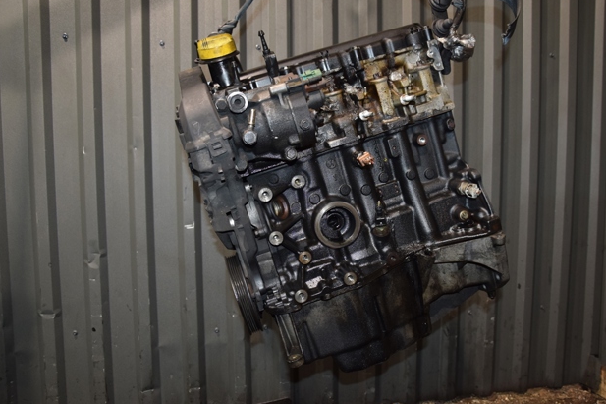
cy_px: 197
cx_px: 304
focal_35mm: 28
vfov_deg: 46.4
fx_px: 471
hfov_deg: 65.5
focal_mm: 18
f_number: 5
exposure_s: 1/60
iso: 800
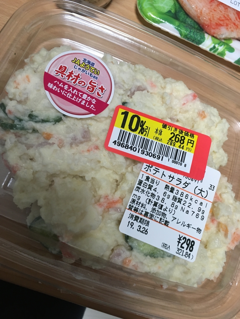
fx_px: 268
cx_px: 120
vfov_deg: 61.7
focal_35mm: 29
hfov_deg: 48.2
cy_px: 160
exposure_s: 1/30
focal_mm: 4.15
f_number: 2.2
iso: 100
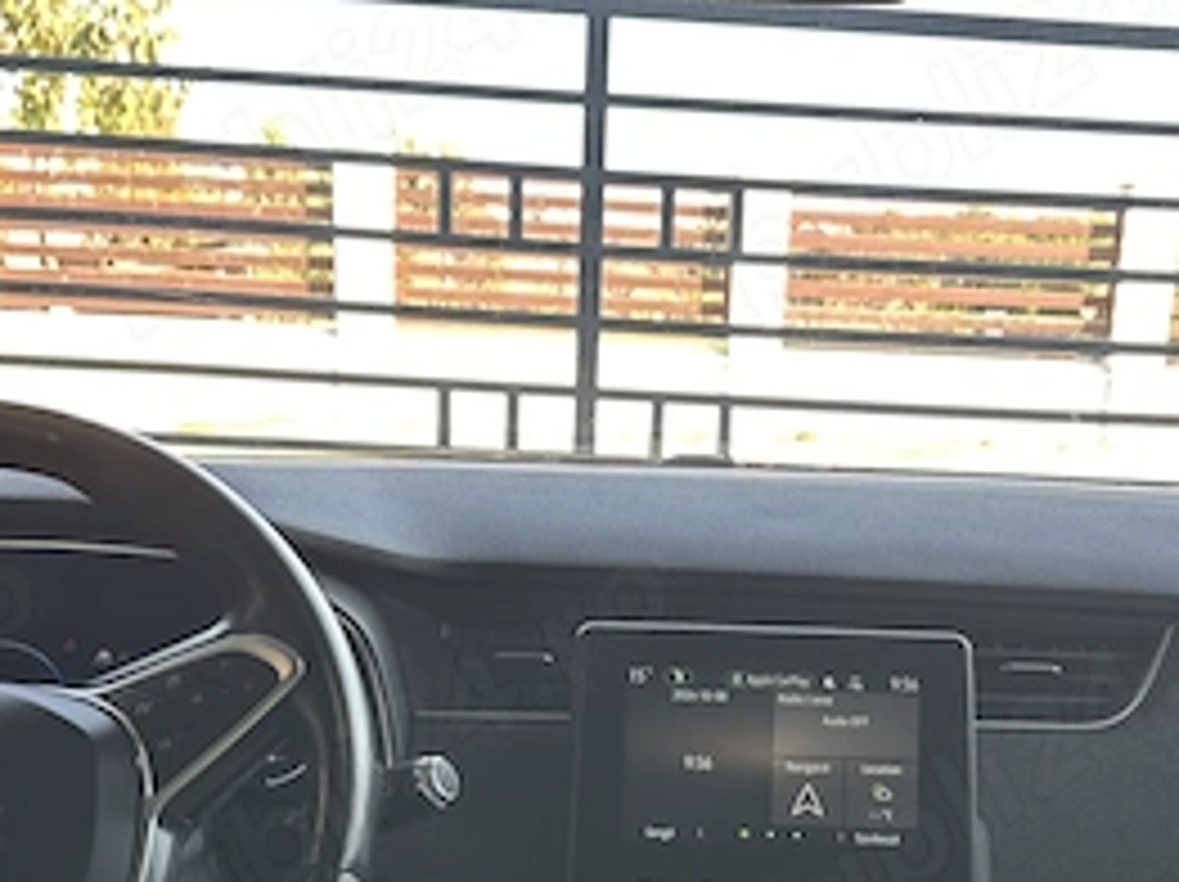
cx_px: 693
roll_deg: -2.6
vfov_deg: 25.5
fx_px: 1872
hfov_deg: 34.9
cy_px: 824
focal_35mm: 55
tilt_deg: -16.3
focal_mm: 6.86
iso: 80
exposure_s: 1/121
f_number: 1.78
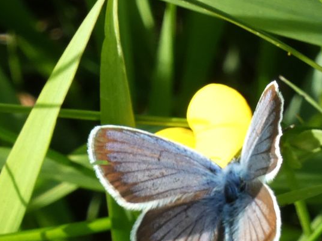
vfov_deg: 2.2
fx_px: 6313
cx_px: 194
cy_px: 178
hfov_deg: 2.9
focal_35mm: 679
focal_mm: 76.7
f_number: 5.6
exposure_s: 1/100
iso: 160
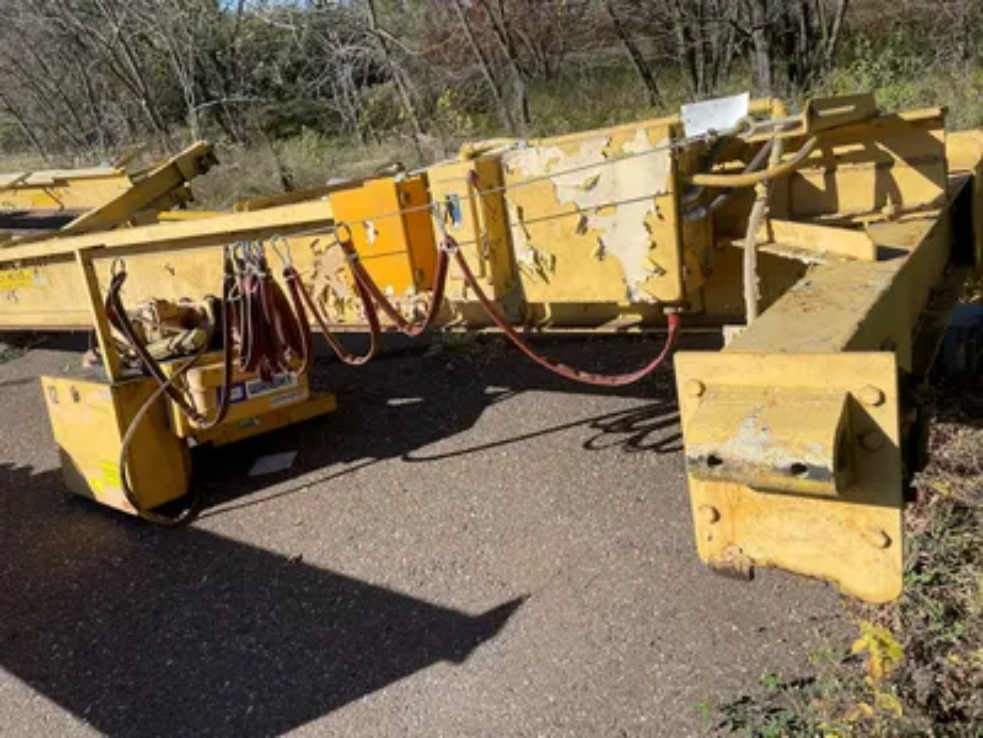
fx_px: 738
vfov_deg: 53.1
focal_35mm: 26
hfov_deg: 67.3
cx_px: 492
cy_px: 369
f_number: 1.6
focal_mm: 4.2
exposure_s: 1/3125
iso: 32
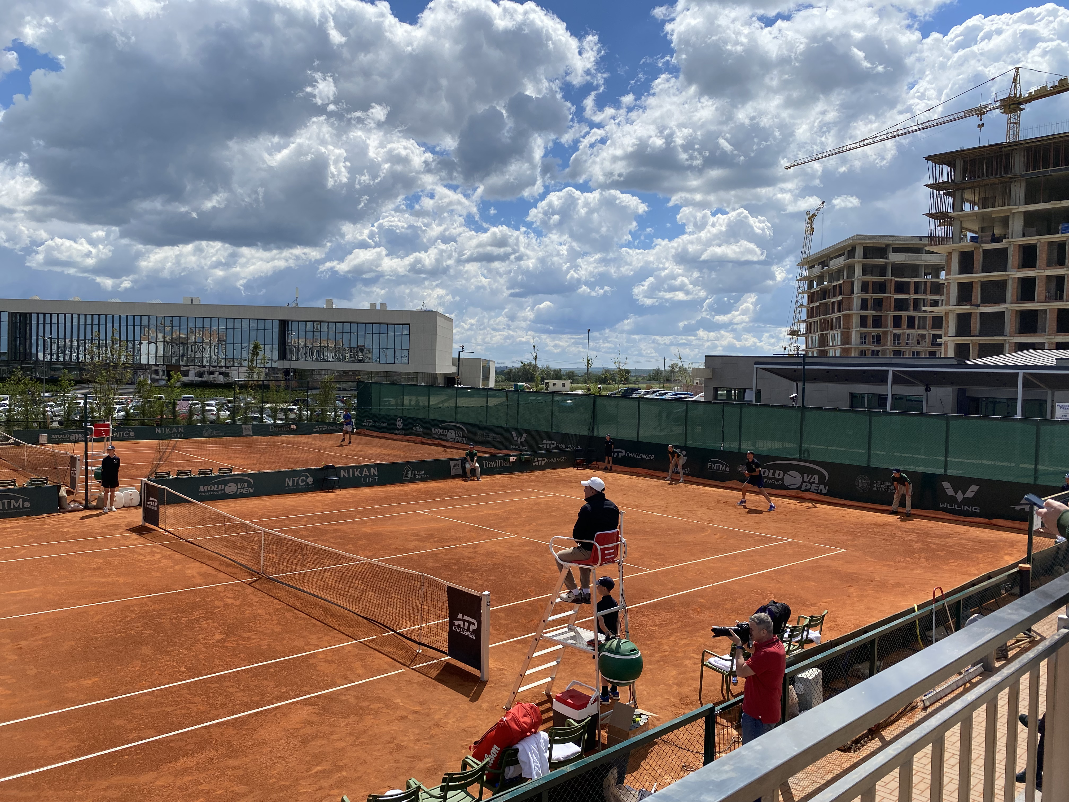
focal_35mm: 26
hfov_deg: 67.3
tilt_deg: -1.5
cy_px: 401
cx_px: 534
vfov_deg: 53.1
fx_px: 803
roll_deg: -2.5
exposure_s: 1/5747
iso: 32
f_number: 1.8
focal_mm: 4.25
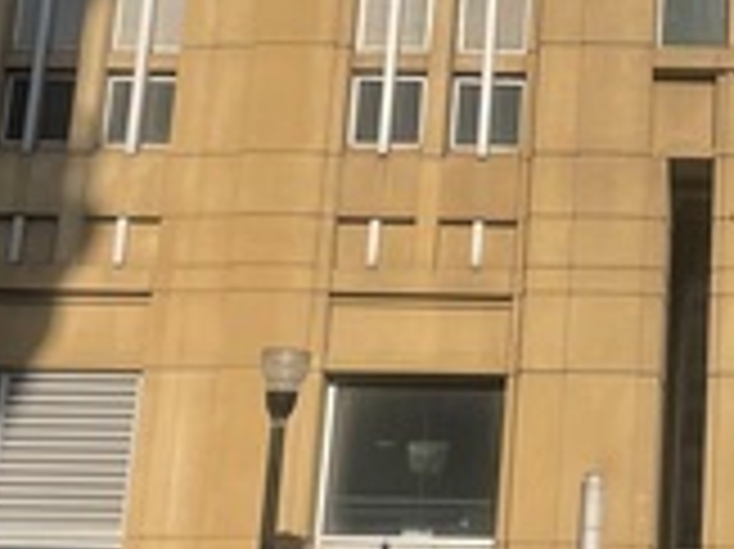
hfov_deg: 18.6
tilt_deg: +17.9
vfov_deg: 14.3
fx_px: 2161
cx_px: 797
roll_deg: -1.2
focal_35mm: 102
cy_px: 18
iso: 32
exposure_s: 1/5291
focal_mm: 4.2
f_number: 1.6
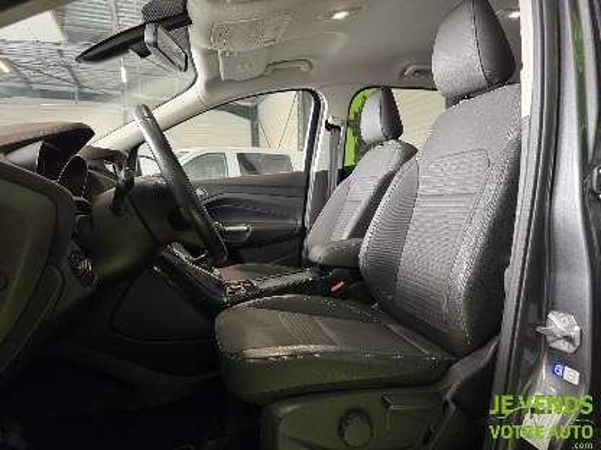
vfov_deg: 56.8
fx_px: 417
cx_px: 300
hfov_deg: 71.6
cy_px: 225
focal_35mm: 24
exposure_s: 1/50
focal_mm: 6.76
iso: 250
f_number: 1.78
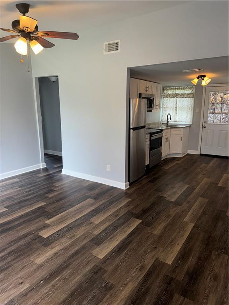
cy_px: 152
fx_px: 212
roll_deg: +0.5
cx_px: 114
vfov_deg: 71.6
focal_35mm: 24
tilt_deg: -12.2
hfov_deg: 56.8
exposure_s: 1/120
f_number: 1.78
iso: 64
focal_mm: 6.76
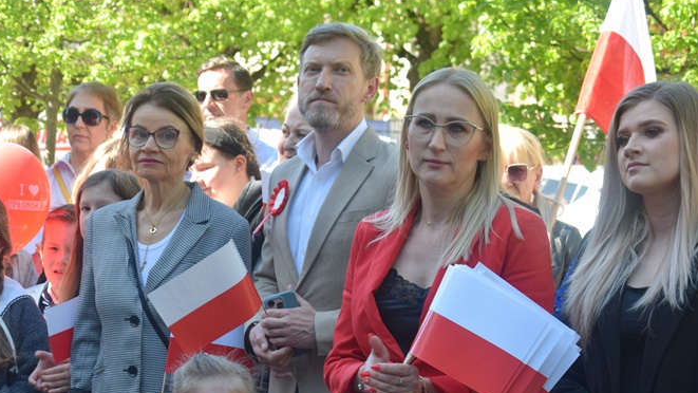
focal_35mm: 118
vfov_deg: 10.3
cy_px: 302
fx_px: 2179
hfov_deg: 18.2
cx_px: 276
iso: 400
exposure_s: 1/200
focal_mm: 55
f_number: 7.1
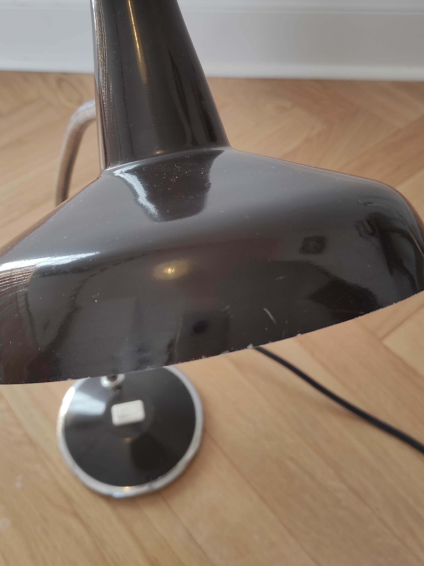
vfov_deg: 51.1
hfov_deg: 39.5
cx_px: 182
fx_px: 589
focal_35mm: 36
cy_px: 233
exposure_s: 1/100
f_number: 1.89
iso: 121
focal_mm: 5.43
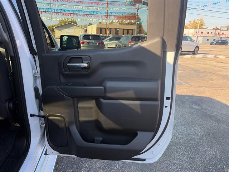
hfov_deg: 67.3
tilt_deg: -14.7
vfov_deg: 53.1
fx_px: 172
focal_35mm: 26
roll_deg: -2.3
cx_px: 114
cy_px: 86
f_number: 1.6
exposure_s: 1/402
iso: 50
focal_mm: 5.96
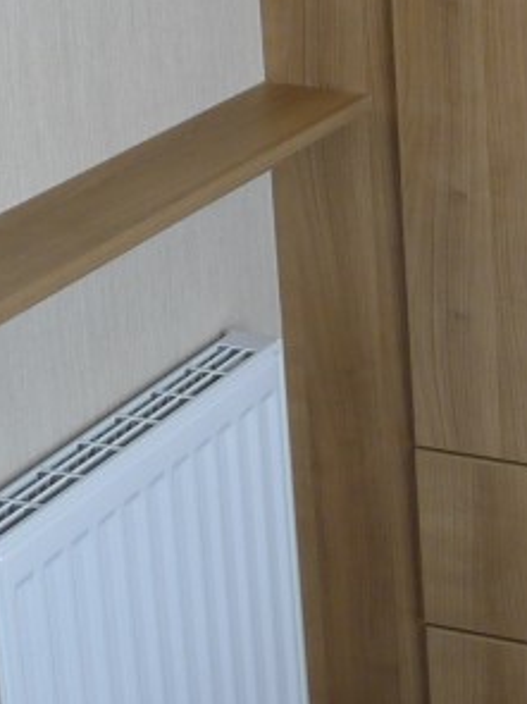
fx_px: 1828
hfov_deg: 14.3
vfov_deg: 20.7
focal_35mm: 90
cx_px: 981
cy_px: -88
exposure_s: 1/60
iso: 160
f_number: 2
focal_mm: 5.1
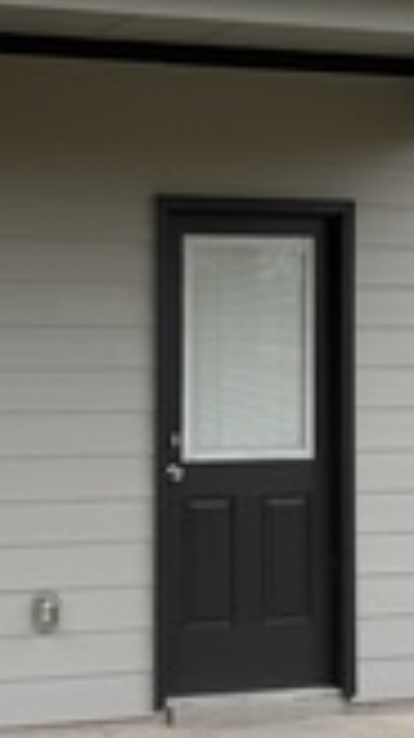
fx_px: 1995
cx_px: 248
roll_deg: -0.5
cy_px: 198
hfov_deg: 11.8
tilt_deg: +3.6
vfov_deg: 20.8
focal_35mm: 102
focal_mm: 6.76
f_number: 1.78
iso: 80
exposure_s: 1/2801
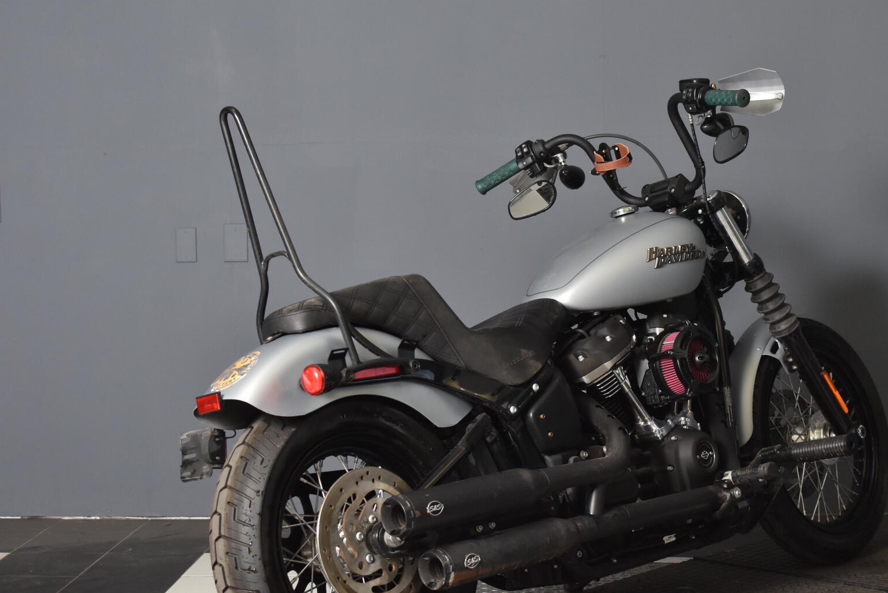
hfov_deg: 29.3
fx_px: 1694
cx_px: 523
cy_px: 343
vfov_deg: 19.8
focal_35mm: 69
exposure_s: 1/160
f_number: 4.5
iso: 800
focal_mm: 35
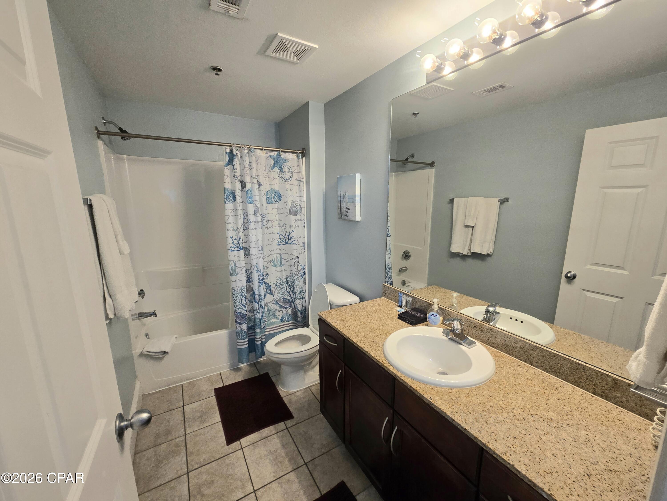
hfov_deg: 106.2
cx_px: 334
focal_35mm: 13
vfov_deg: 89.9
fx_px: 250
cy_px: 250
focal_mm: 2.2
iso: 160
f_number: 2.2
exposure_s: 1/60.2
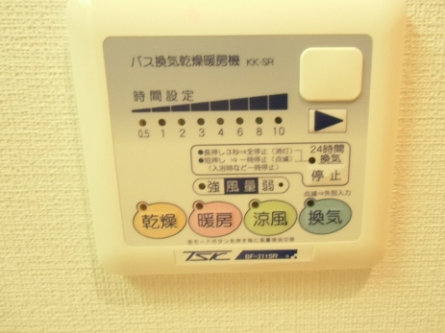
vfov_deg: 49.7
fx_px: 360
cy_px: 152
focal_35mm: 28
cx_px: 257
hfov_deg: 63.1
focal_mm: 4.24
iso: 800
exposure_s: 1/40
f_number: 3
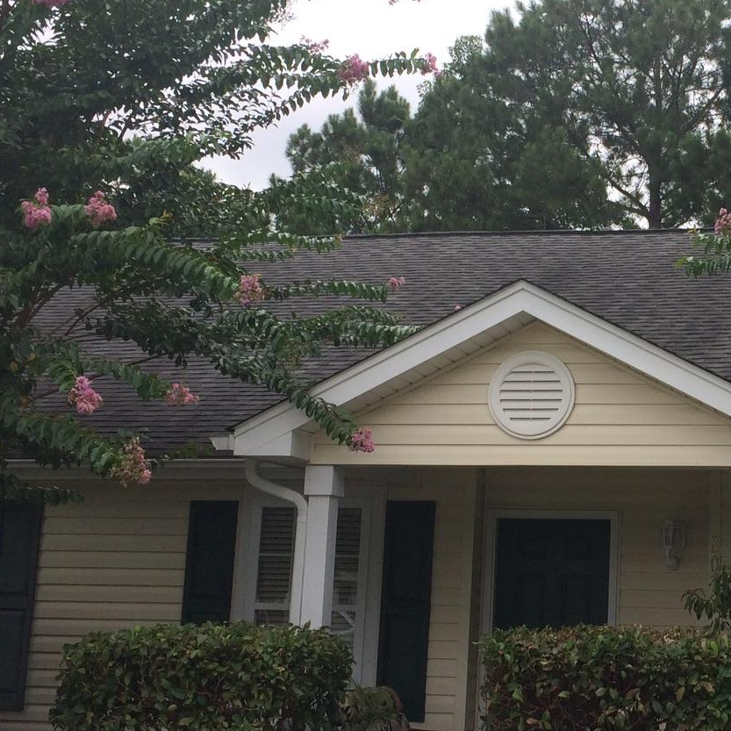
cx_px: 654
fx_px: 1505
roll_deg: -0.9
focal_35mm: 63
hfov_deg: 26.4
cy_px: 341
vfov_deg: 27.3
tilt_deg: +10.7
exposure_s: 1/1172
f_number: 2.2
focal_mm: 4.15
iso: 32
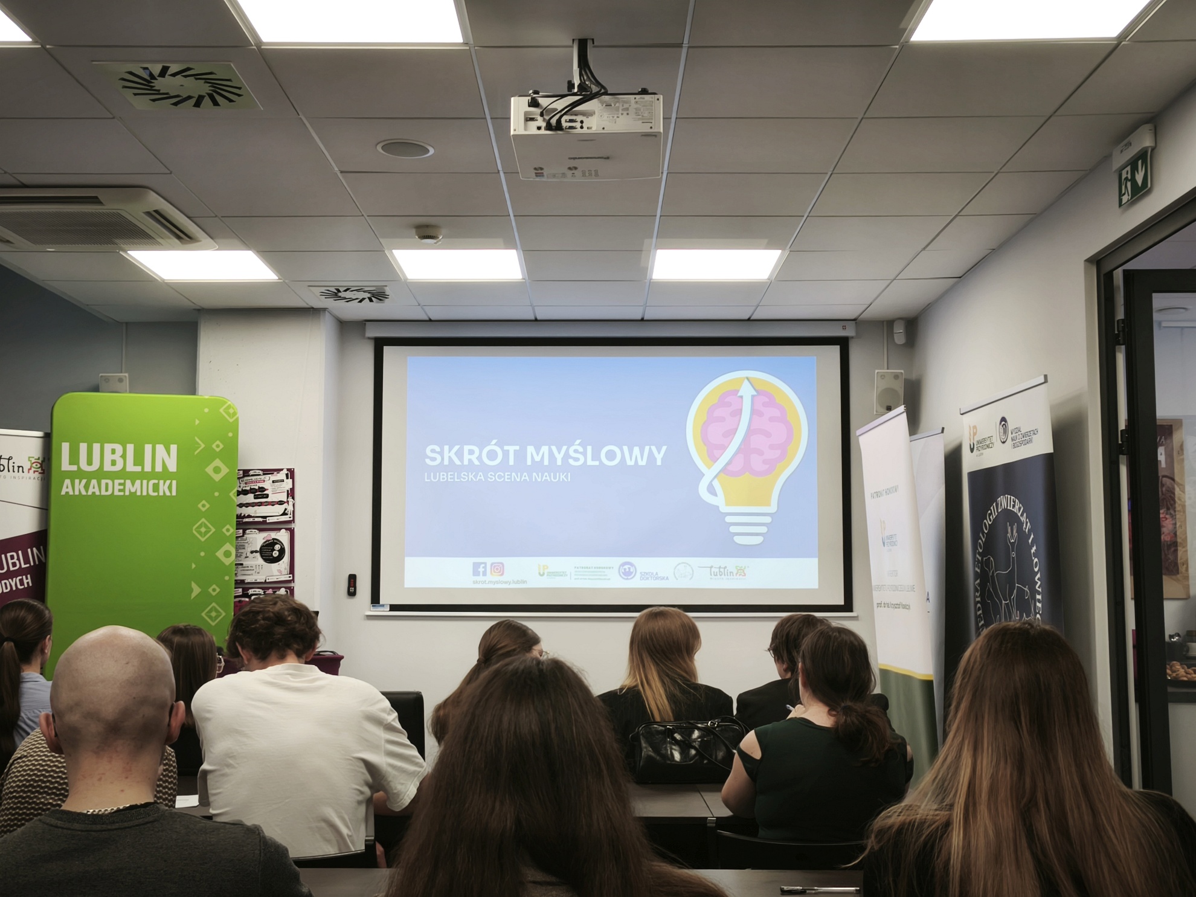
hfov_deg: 45.8
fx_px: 1417
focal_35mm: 41
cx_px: 598
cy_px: 448
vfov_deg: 35.1
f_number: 1.7
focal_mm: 5.35
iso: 125
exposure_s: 1/100
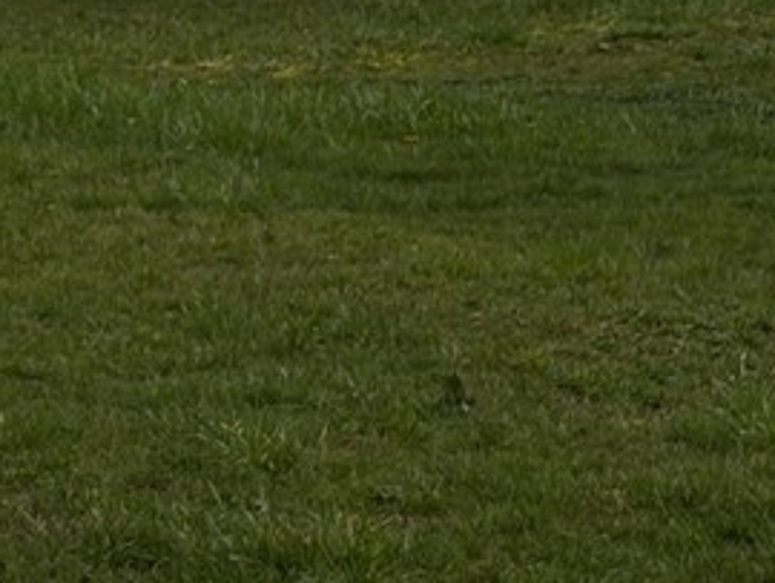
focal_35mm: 308
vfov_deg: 4.7
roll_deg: +1.4
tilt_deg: +2.2
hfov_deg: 6.3
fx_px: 6902
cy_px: -979
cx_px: -654
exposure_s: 1/4630
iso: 32
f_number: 1.6
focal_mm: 5.96
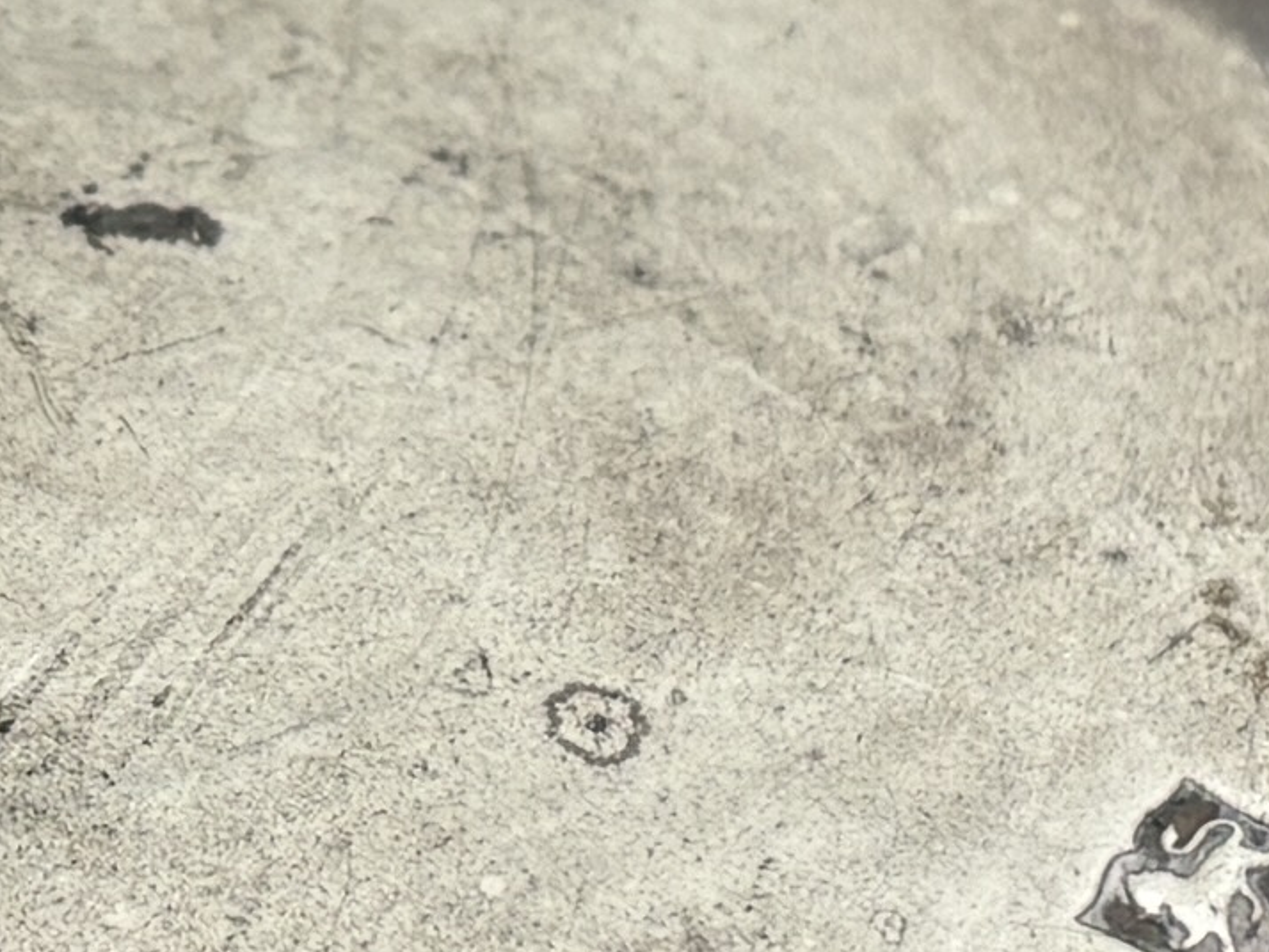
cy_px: 245
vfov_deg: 7.1
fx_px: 7628
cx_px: -85
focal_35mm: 208
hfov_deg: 9.4
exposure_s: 1/100
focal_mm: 5.96
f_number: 1.6
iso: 64
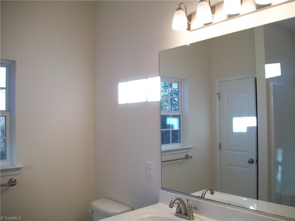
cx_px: 148
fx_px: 273
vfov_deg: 44.2
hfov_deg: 56.8
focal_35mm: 32
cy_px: 110
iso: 80
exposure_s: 1/60
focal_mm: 5.7
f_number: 2.9
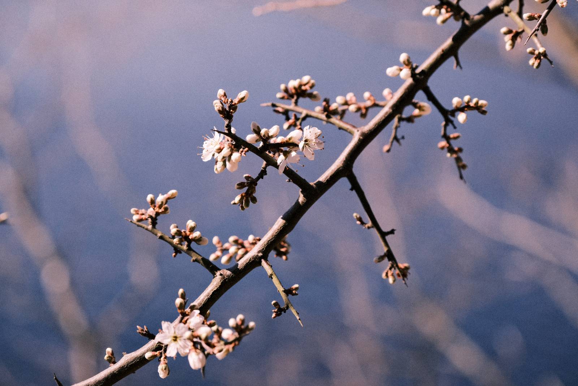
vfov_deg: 13.0
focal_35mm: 105
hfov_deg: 19.5
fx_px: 1686
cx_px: 289
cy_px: 193
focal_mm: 70
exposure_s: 1/2400
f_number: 5
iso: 640
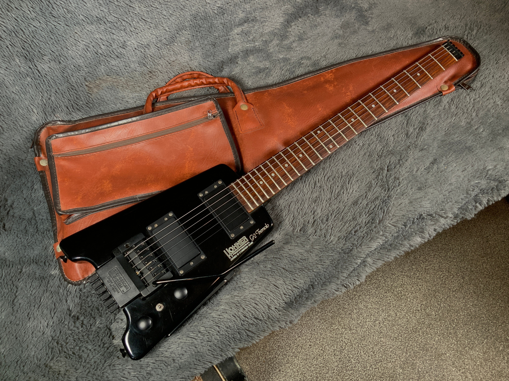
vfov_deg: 48.2
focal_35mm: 29
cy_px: 190
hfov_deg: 61.7
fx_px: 426
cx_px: 254
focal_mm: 3
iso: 50
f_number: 1.8
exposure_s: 1/104
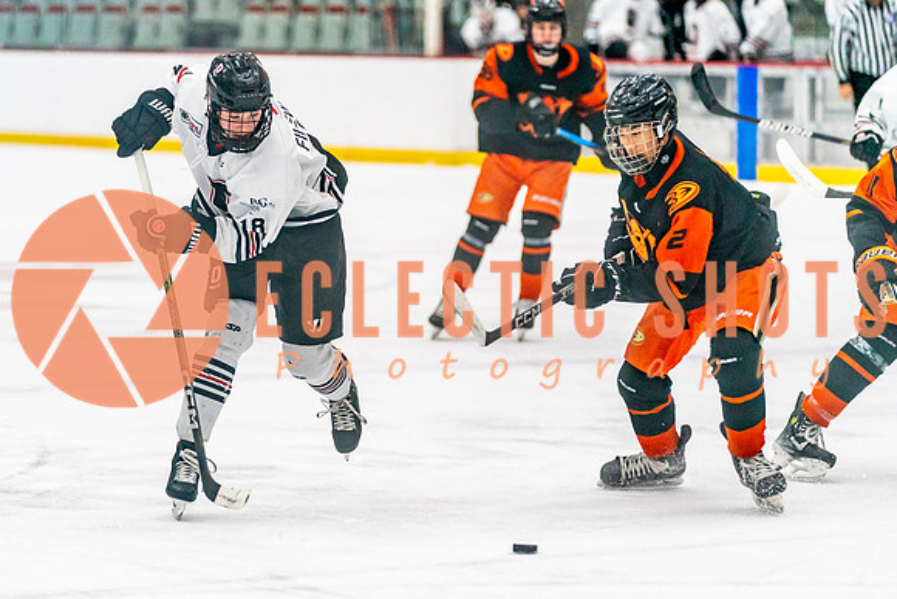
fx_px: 4930
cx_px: 354
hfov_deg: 10.4
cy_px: 340
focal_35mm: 198
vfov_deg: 6.9
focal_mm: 150
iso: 3200
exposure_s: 1/1250
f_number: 2.8
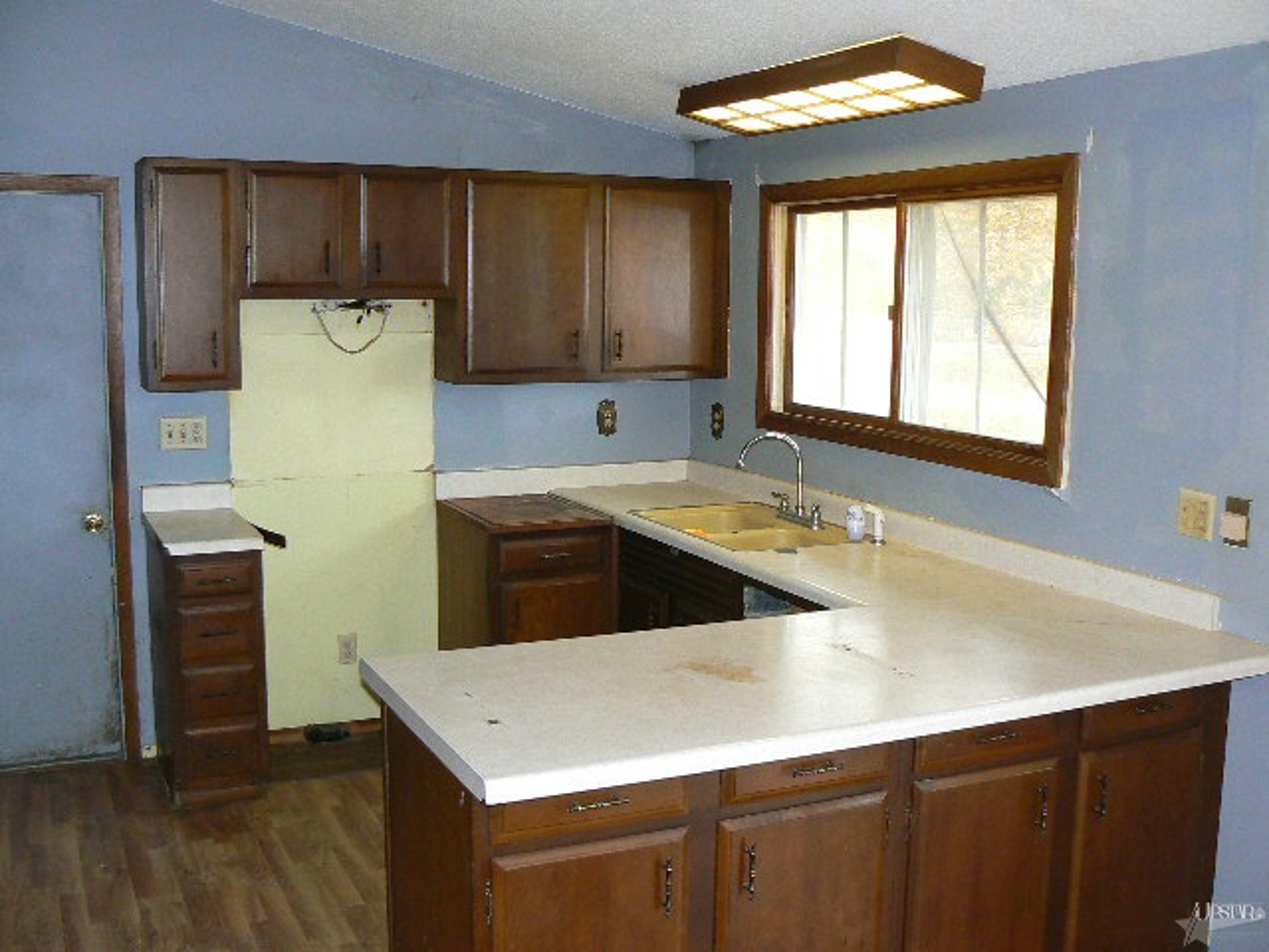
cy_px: 476
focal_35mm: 36
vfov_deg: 39.7
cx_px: 634
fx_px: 1320
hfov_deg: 51.4
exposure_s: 1/30
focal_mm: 6
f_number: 2.8
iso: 160
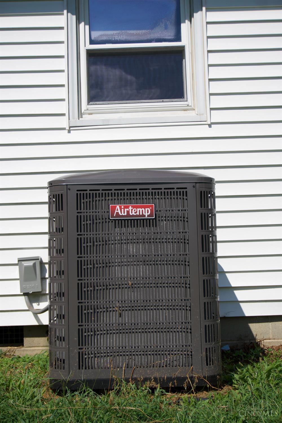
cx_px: 141
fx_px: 511
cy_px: 212
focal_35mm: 44
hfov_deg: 30.8
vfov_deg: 45.0
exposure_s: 1/1250
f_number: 5.6
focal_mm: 29
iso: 100
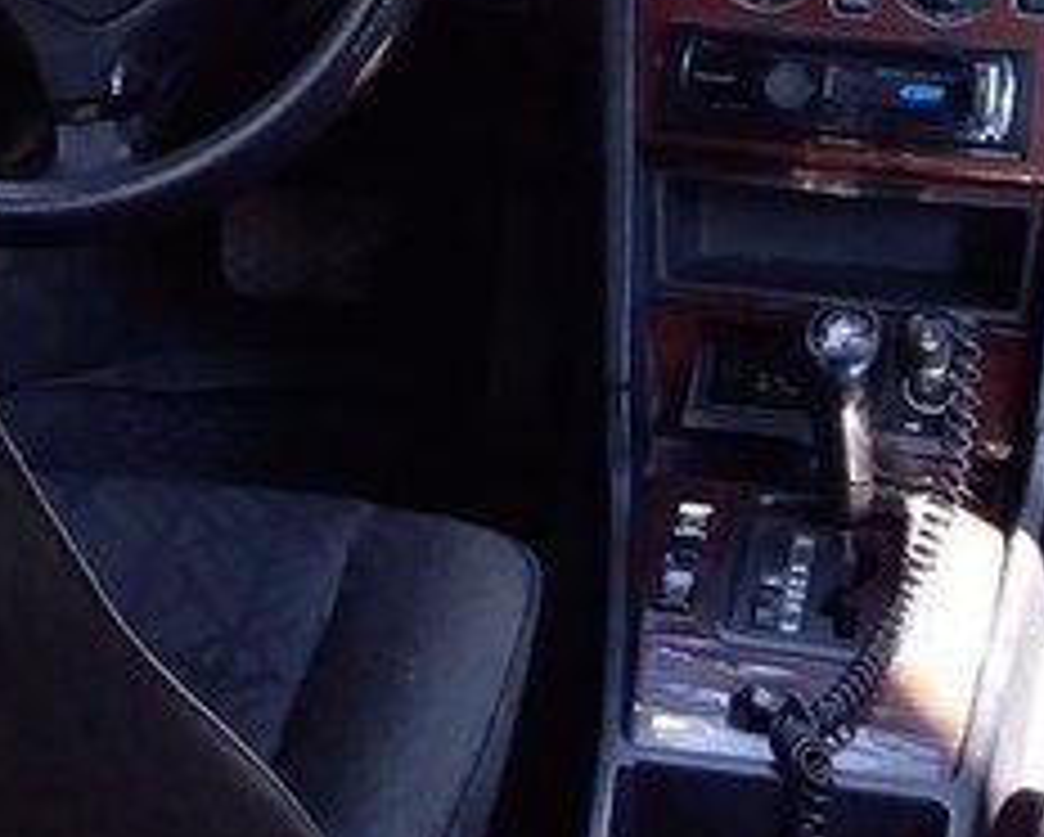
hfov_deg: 22.1
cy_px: -182
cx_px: 711
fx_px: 2659
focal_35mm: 86
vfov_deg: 17.0
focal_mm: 3.3
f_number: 2.2
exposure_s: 1/50
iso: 125
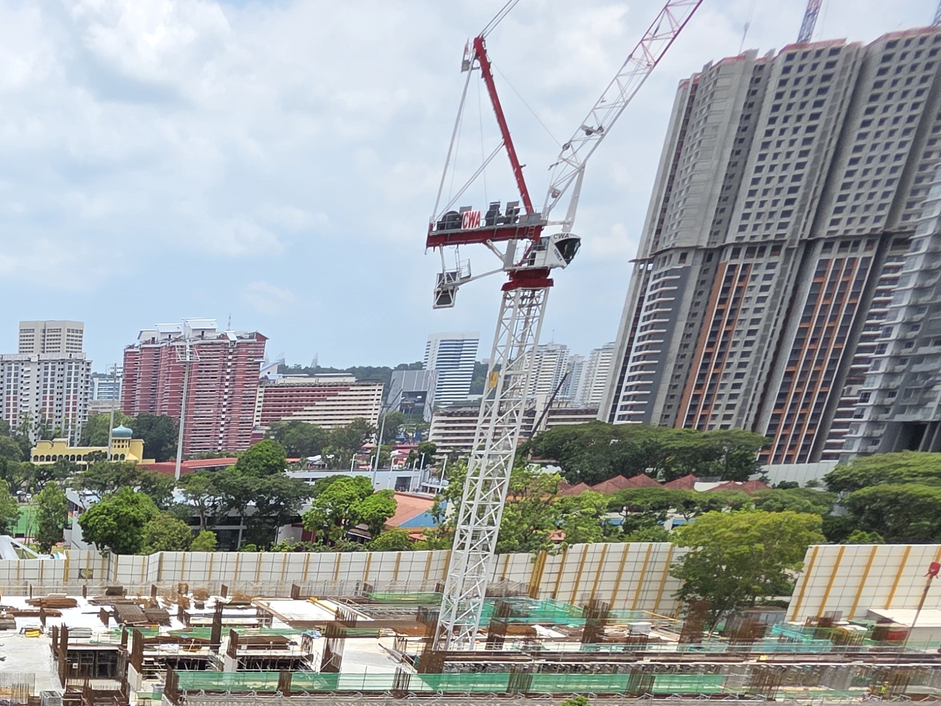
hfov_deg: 40.5
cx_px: -150
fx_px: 924
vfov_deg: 34.6
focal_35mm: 34
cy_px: 819
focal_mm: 2.2
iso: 40
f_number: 1.9
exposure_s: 1/1809
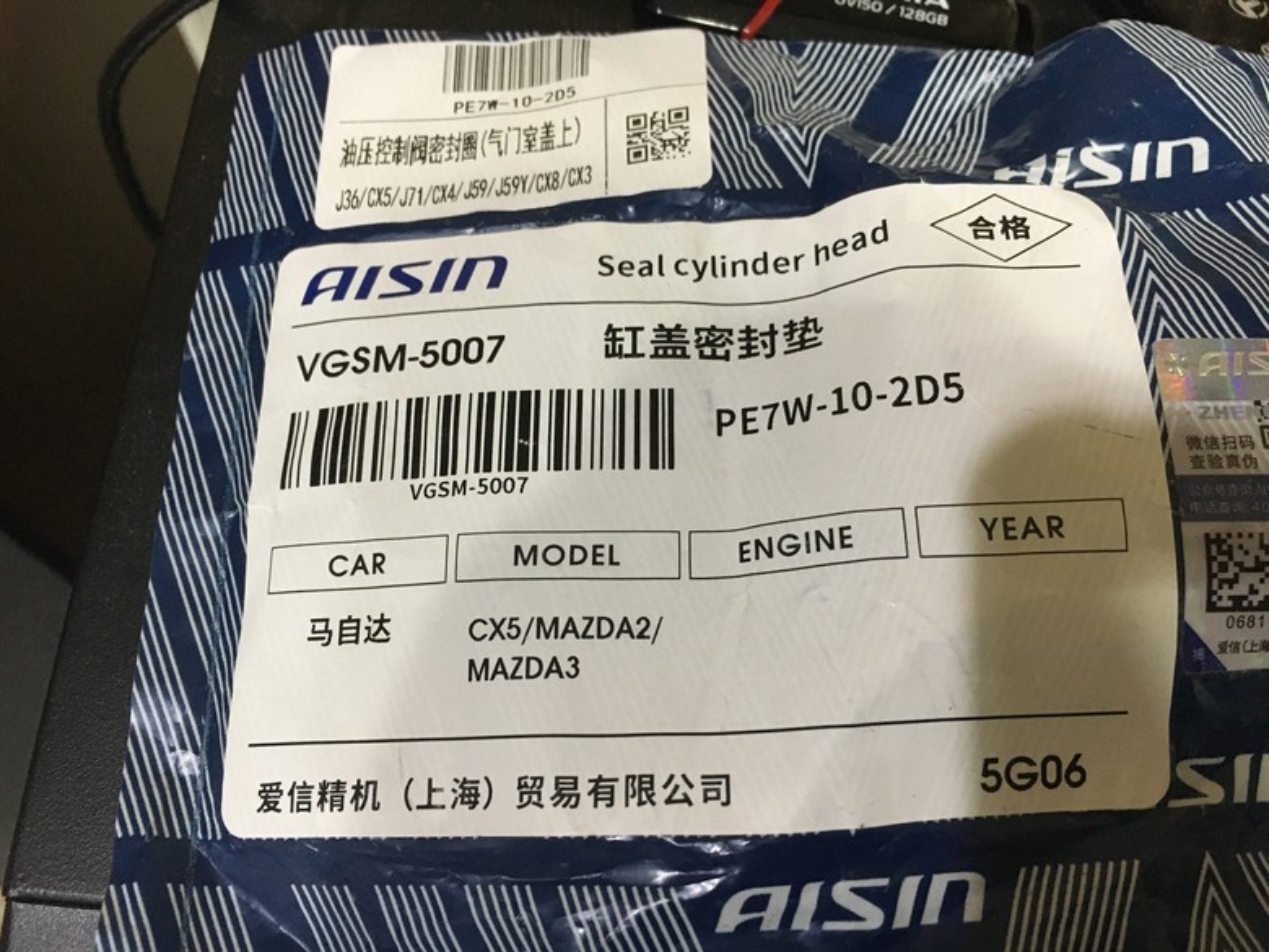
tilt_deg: -67.6
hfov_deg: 61.7
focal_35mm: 29
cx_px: 634
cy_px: 476
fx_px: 1063
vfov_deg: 48.2
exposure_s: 1/30
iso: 200
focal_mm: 4.15
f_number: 2.2
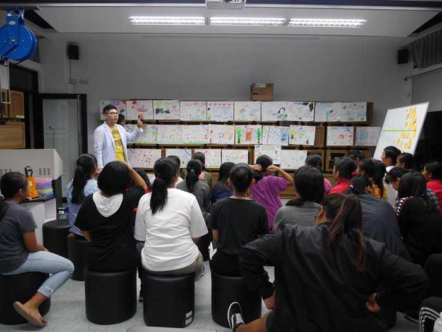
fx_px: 358
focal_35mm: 28
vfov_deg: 49.8
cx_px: 221
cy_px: 166
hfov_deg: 63.4
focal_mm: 14
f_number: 3.5
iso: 400
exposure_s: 1/60
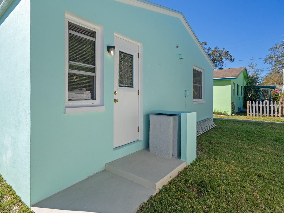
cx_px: 127
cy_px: 105
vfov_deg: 68.7
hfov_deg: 84.4
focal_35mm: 19
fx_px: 156
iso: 320
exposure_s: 1/250
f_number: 8
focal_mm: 17
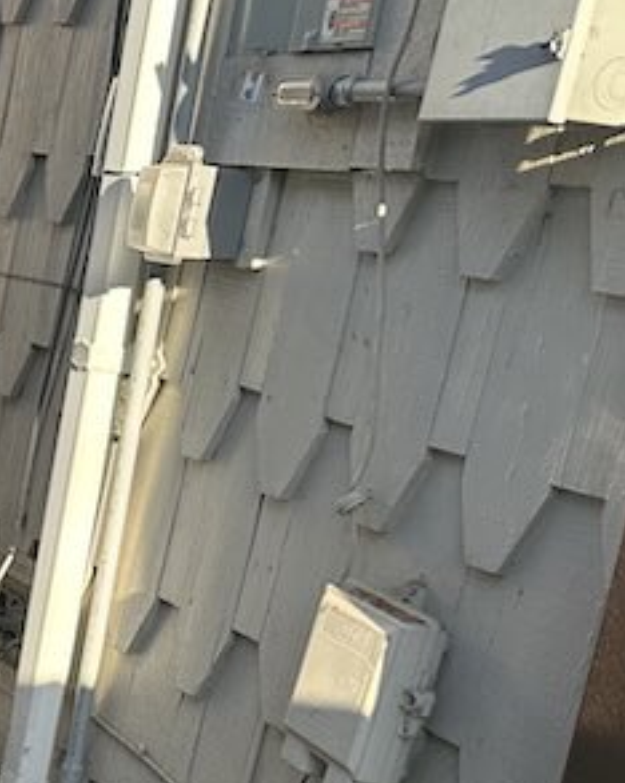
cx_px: -470
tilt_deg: -21.3
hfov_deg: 16.4
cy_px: 820
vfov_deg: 22.7
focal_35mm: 80
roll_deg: -3.3
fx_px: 1852
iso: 80
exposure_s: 1/734
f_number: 1.78
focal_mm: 6.86
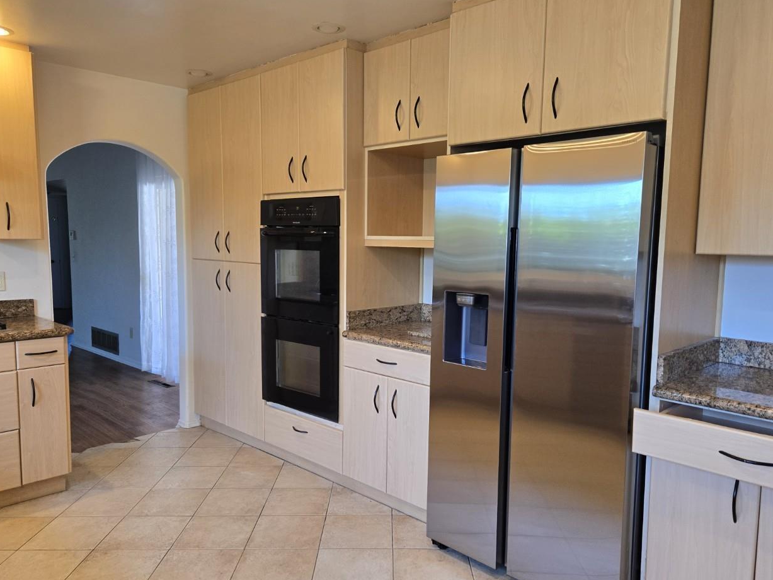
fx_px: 603
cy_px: 298
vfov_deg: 51.3
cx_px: 397
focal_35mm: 27
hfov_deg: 65.3
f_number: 1.8
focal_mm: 5.4
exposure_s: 1/120
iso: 125
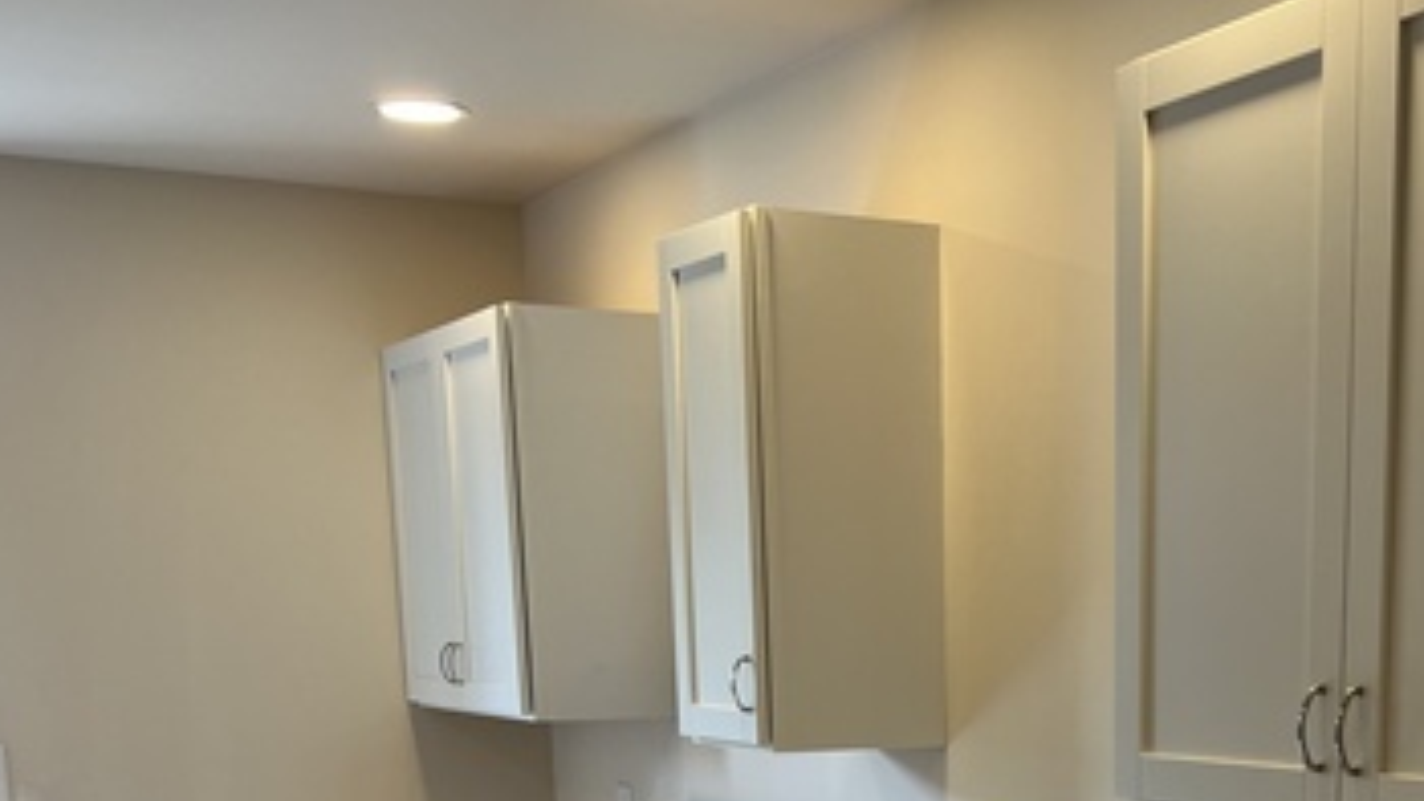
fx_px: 2039
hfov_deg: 37.9
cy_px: 1023
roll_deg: +0.4
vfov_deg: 20.4
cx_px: 985
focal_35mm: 54
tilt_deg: -11.0
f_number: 1.5
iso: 40
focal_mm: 5.7
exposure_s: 1/120
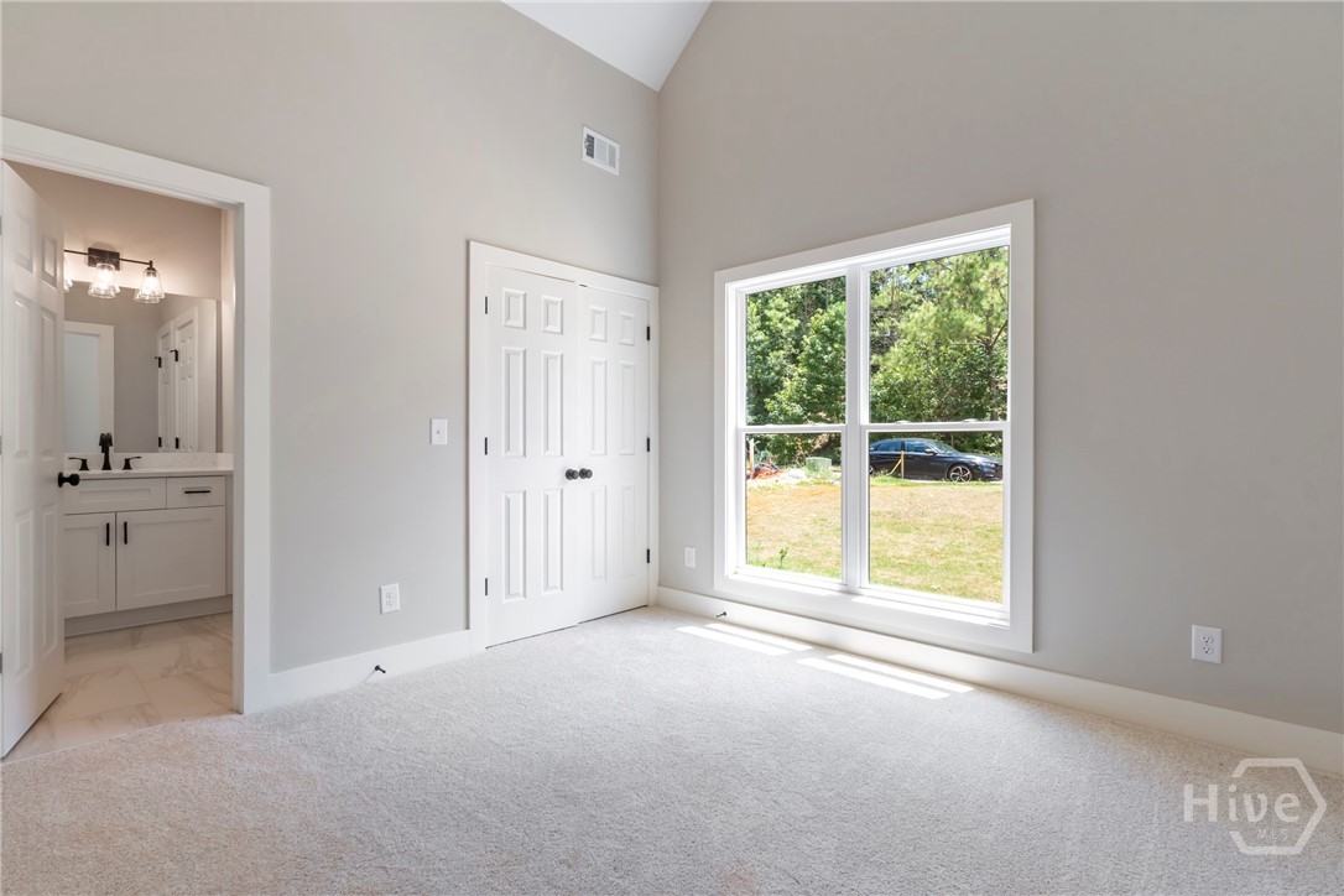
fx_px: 616
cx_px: 672
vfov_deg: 72.1
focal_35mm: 16
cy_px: 448
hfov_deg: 95.0
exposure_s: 1/25
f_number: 9
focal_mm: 11
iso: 200
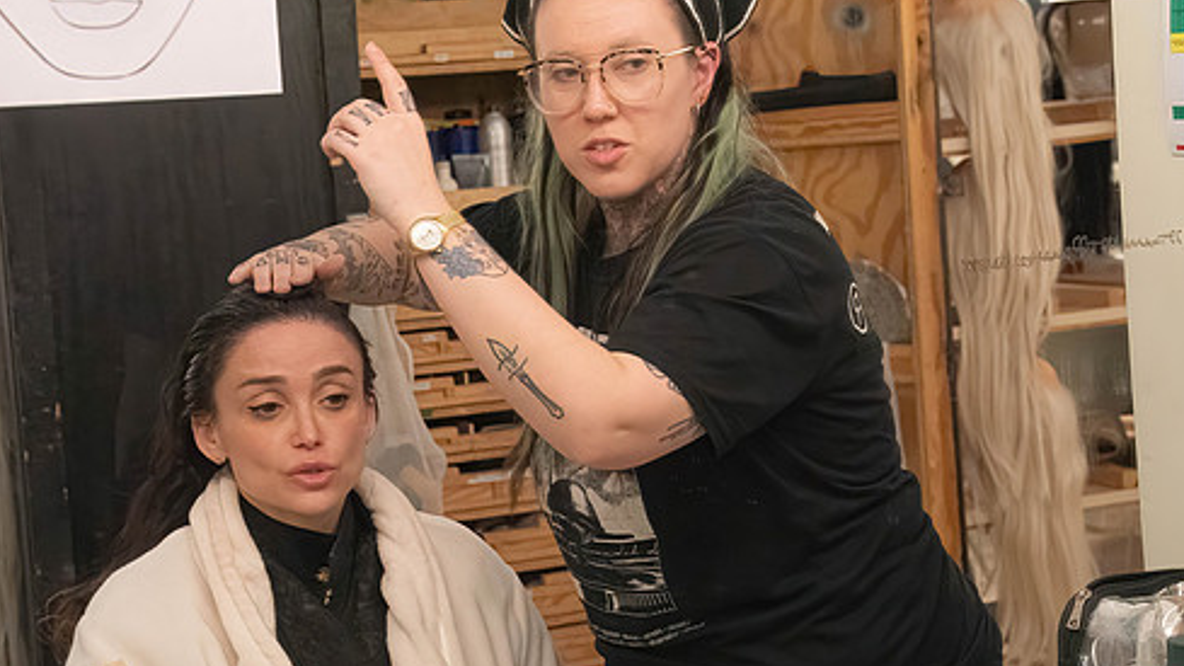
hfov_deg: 24.5
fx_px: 2731
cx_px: 538
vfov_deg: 13.9
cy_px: 335
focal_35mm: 87
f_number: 9
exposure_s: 1/500
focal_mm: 70
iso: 16000
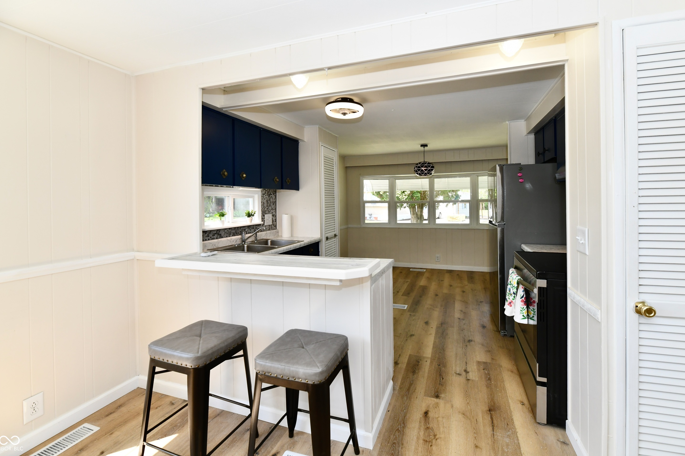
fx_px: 285
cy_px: 213
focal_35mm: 15
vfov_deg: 77.2
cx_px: 355
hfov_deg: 100.4
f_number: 6.3
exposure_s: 1/160
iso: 640
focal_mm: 14
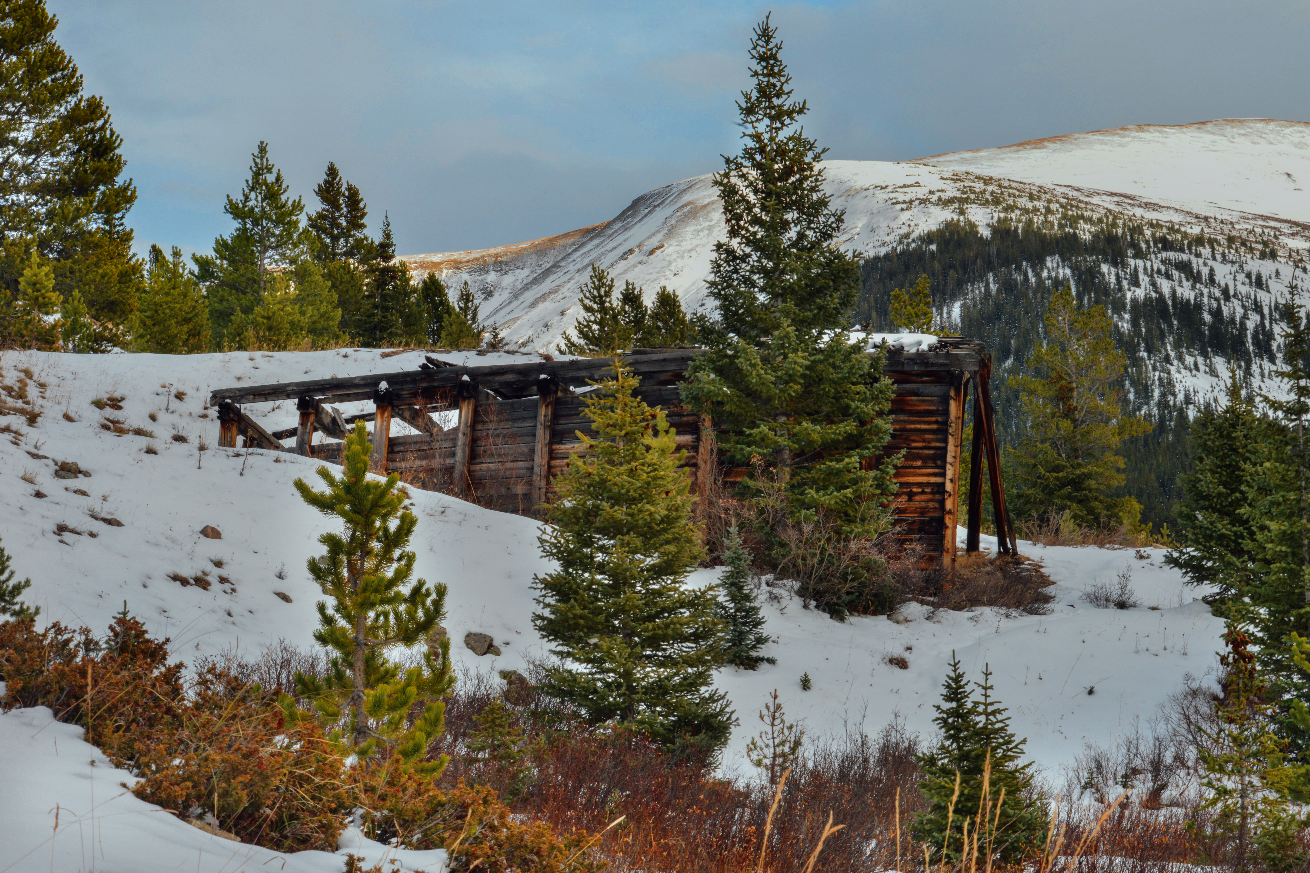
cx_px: 660
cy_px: 432
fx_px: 2583
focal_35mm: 71
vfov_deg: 19.2
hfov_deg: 28.5
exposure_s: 1/40
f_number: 22
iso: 800
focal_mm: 70
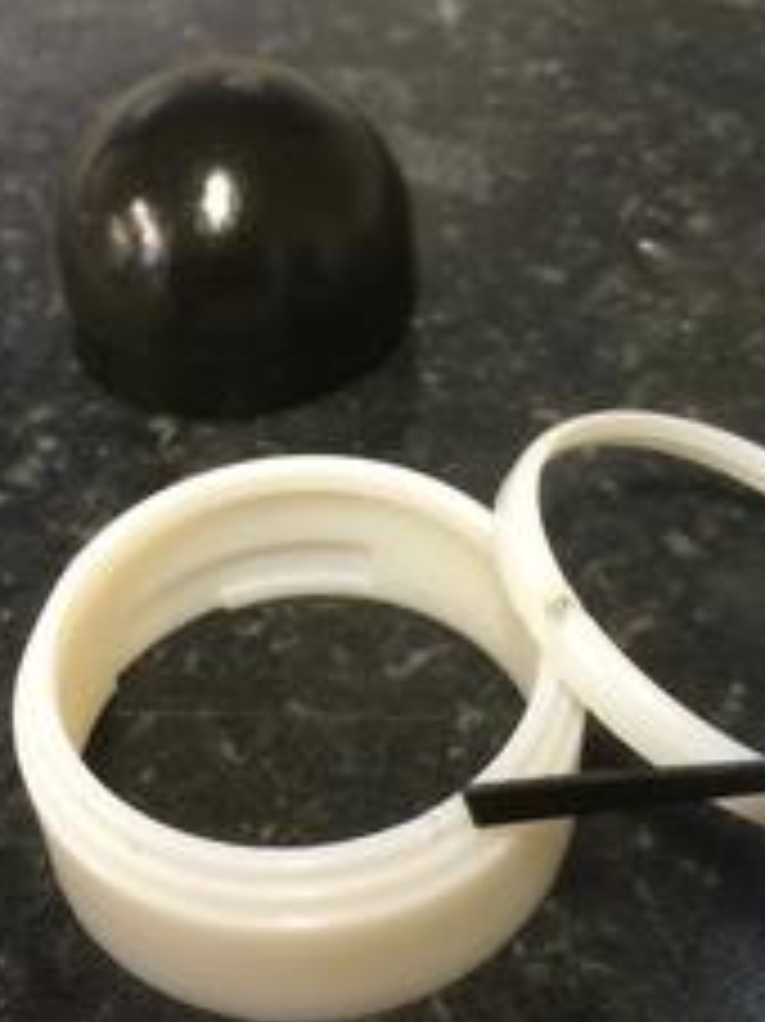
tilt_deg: -47.9
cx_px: 360
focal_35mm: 46
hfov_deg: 31.5
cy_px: 554
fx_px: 1357
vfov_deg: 41.2
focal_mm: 4.15
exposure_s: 1/33
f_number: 2.2
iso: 250
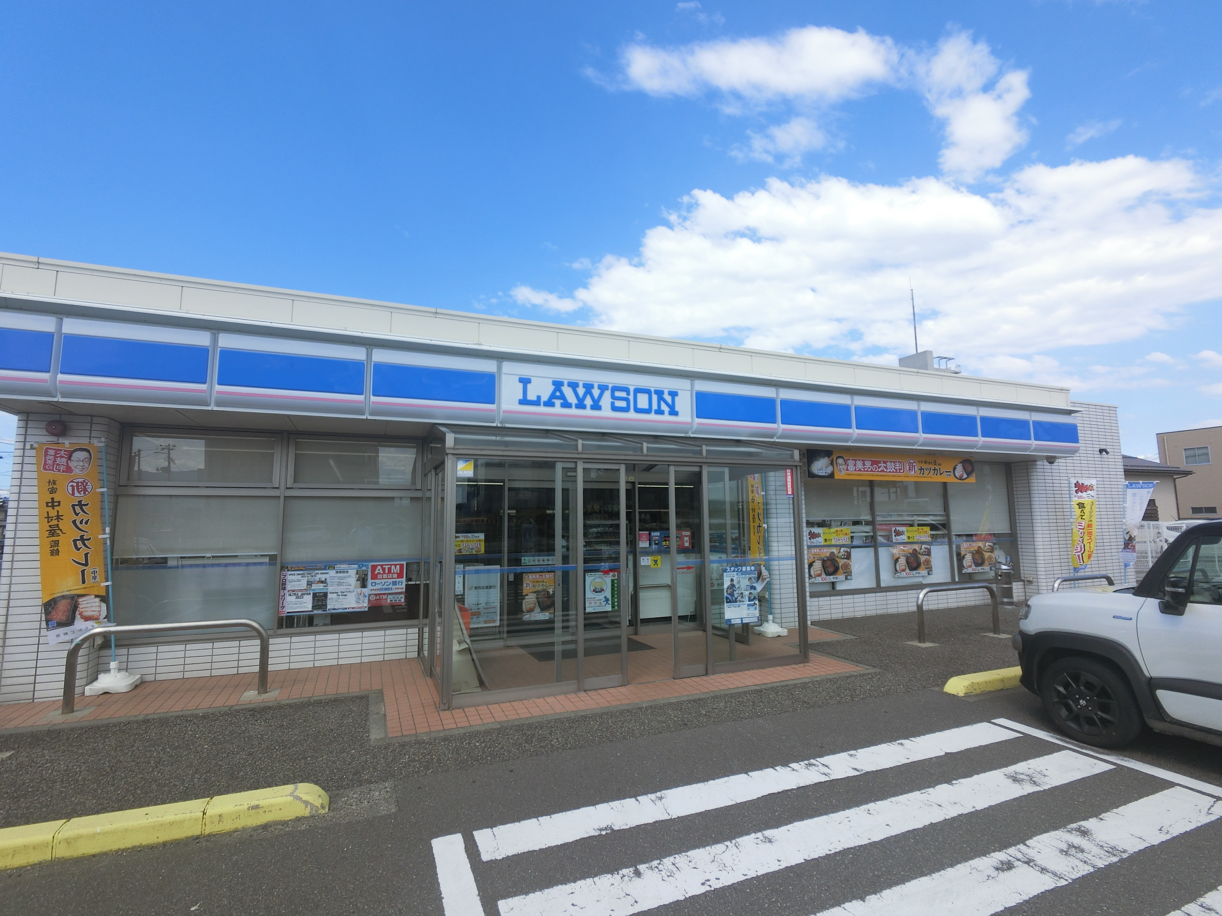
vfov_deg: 78.1
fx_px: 565
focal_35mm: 16
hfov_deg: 94.5
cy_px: 458
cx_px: 611
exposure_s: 1/800
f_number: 2.8
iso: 64
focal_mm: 2.87
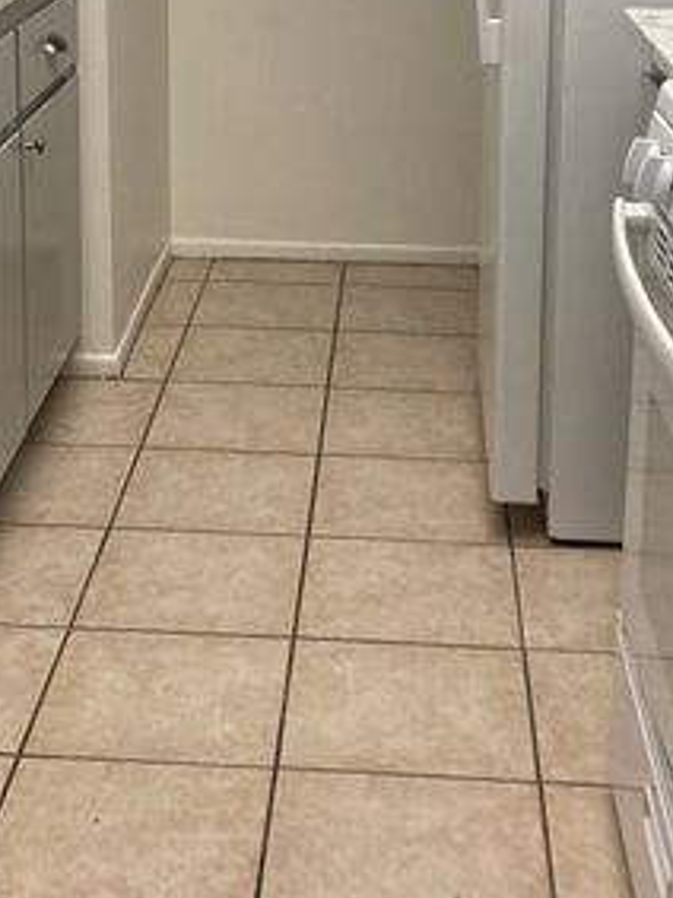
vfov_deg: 28.0
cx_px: 260
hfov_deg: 22.2
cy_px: 52
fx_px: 1712
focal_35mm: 66
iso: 64
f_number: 1.8
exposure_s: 1/60
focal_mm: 3.99
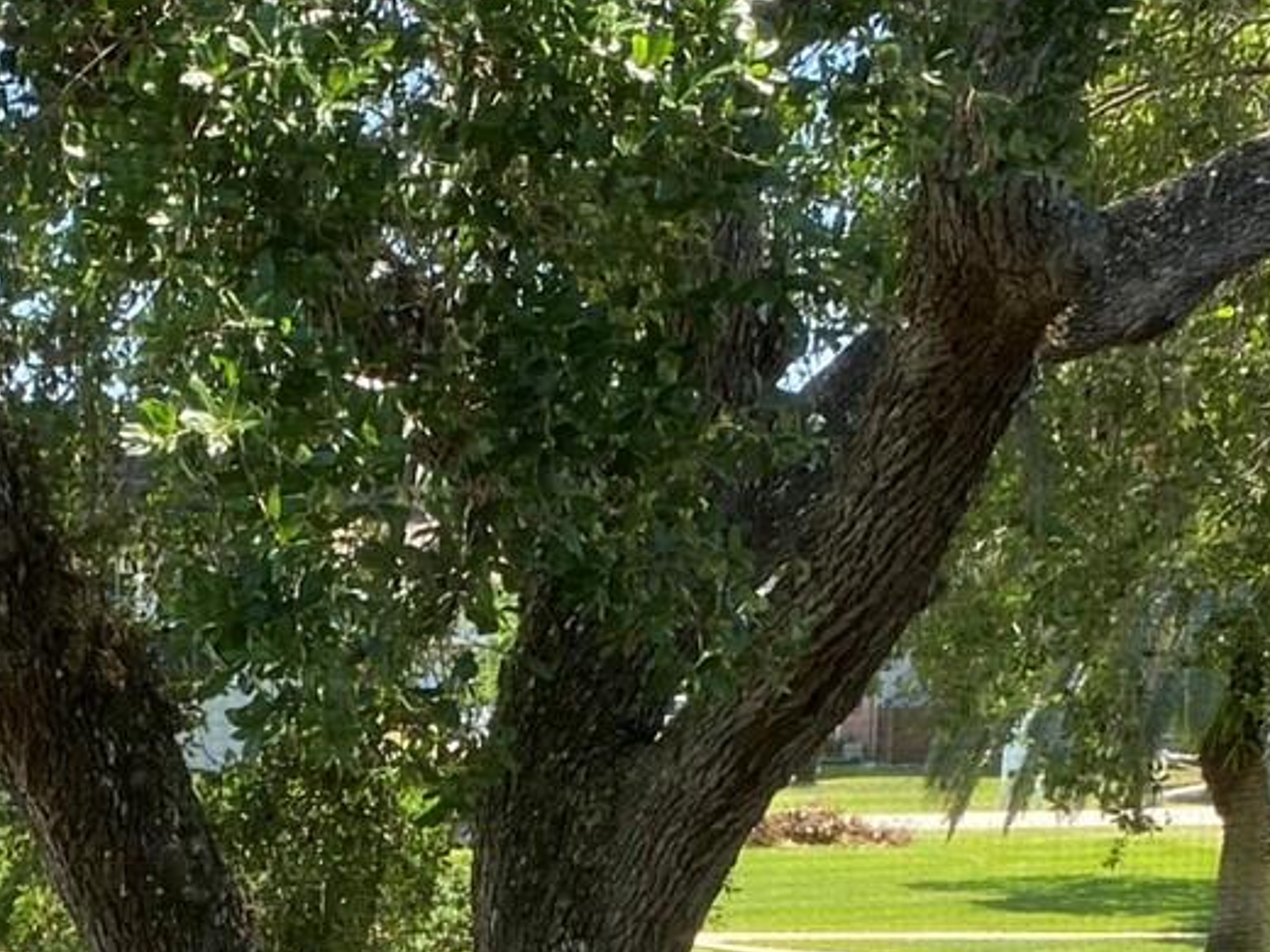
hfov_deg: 24.0
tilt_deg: -15.1
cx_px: 225
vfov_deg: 16.7
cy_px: 1430
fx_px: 2935
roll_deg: +1.1
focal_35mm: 80
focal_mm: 4.25
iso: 32
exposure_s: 1/539
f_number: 1.8
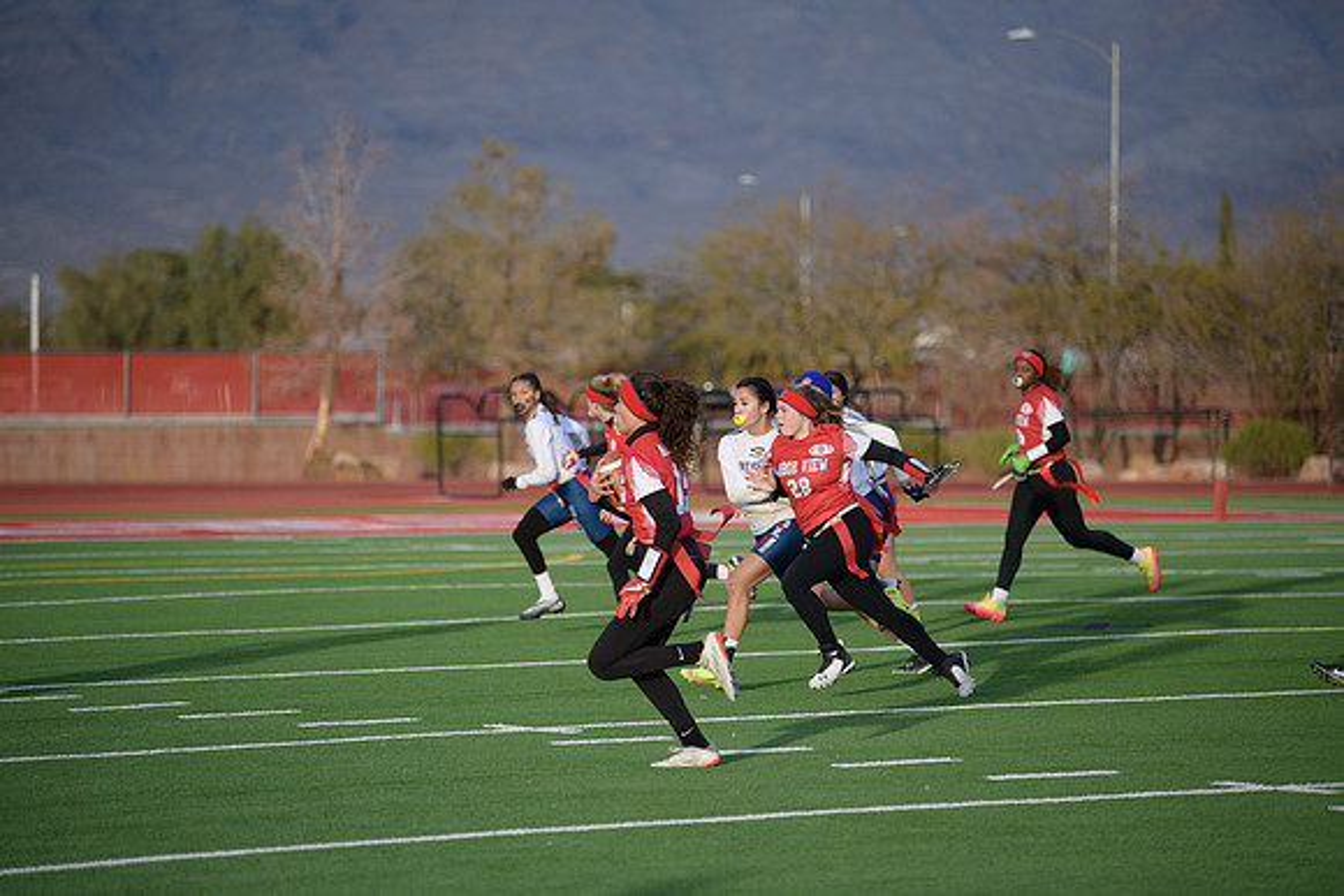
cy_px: 448
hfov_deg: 12.4
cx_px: 672
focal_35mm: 165
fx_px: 6161
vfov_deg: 8.3
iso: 640
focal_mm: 165
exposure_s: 1/4000
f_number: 2.8
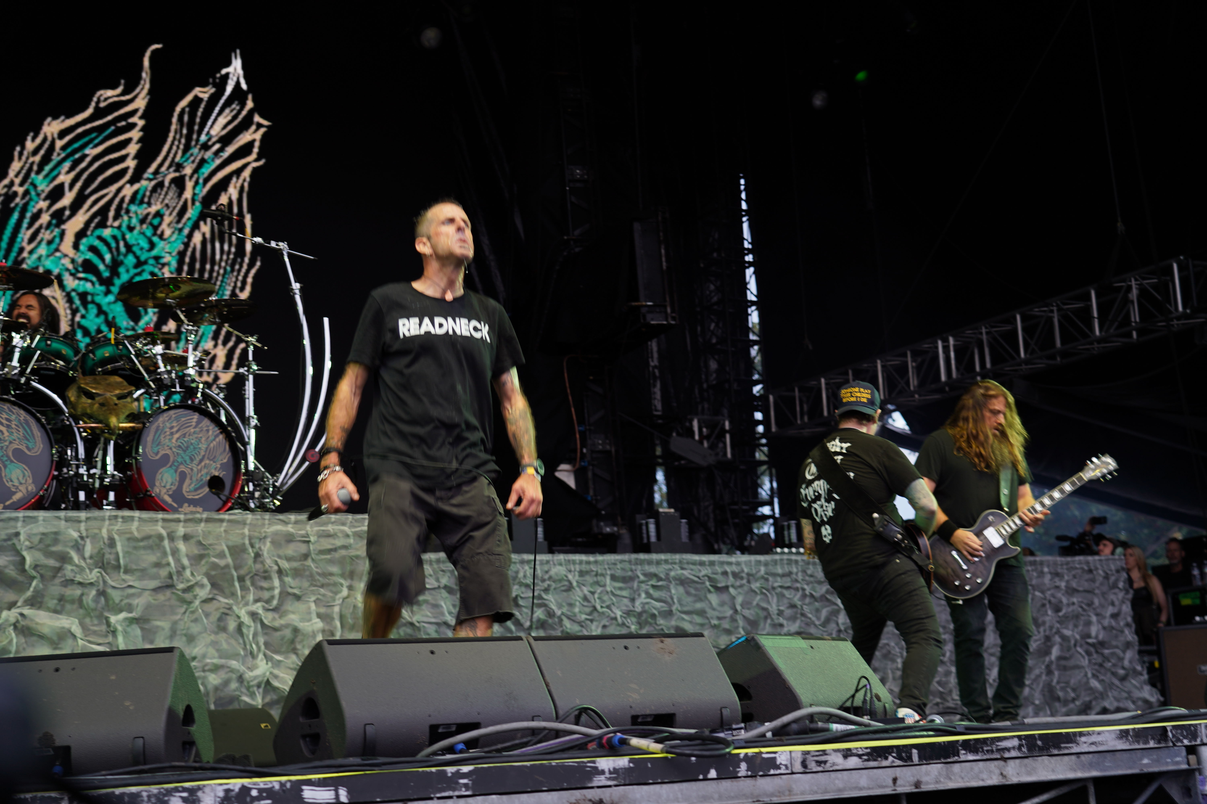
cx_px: 604
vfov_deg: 26.0
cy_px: 402
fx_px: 1743
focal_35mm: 52
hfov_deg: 38.2
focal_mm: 52
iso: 125
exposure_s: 1/60
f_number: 4
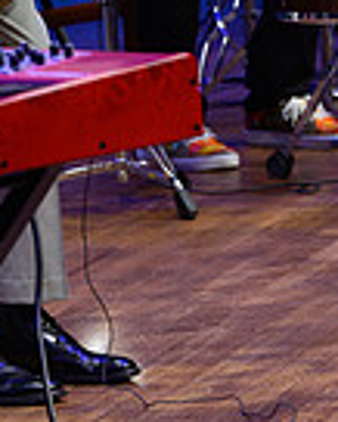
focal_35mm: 435
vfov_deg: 4.4
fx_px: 5433
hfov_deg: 3.6
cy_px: -189
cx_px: 121
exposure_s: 1/80
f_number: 7.1
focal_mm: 140
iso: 800
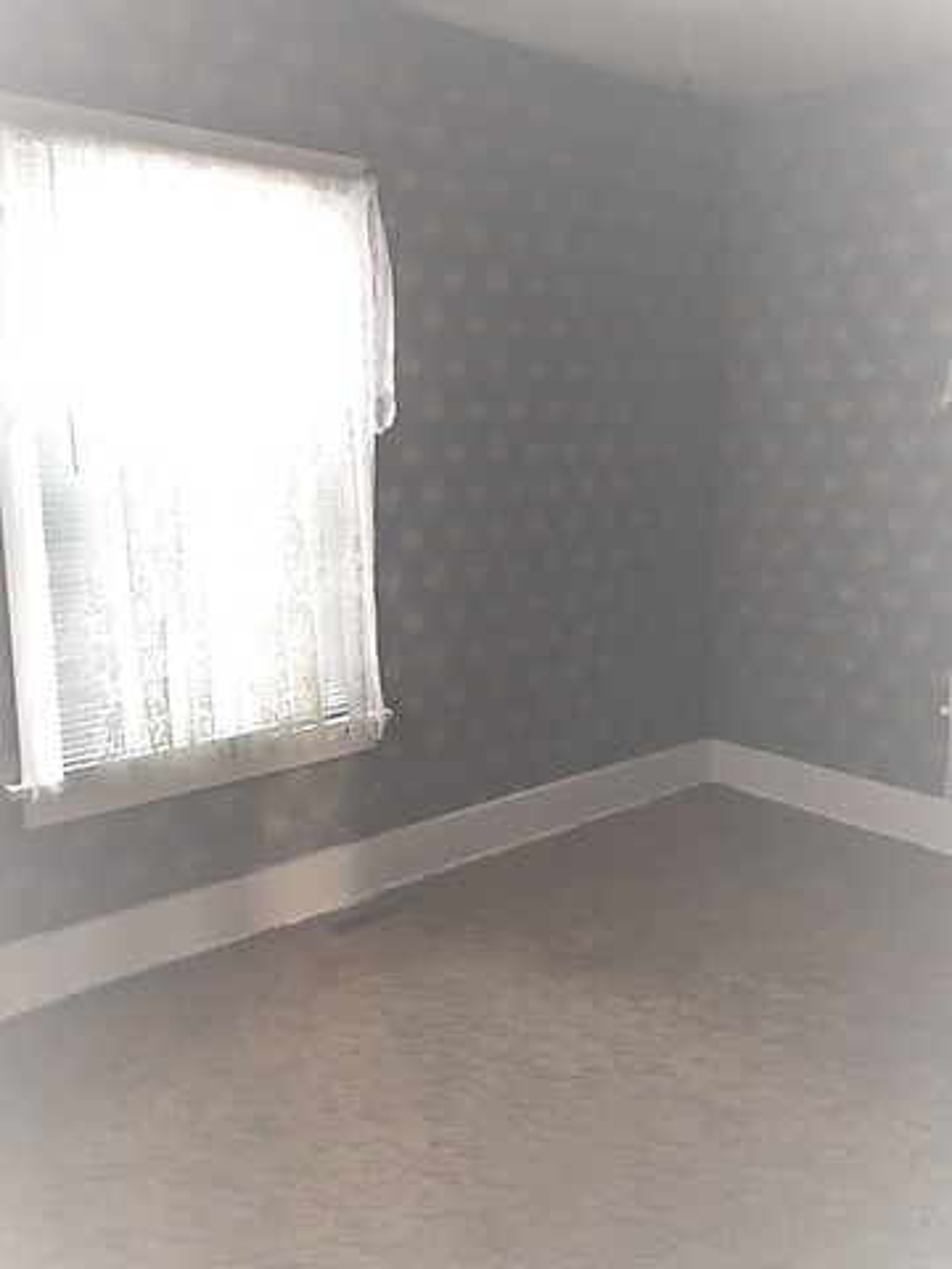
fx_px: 1063
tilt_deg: -9.5
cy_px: 634
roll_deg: +1.2
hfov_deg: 48.2
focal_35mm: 29
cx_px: 476
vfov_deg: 61.7
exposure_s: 1/4
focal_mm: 4.15
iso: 50
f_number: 2.2
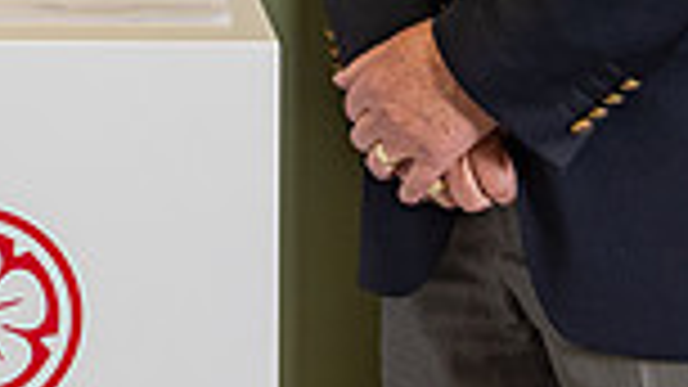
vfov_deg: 7.7
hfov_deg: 13.9
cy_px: -394
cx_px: -67
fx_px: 2754
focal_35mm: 151
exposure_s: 1/60
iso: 320
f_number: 5.6
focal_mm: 38
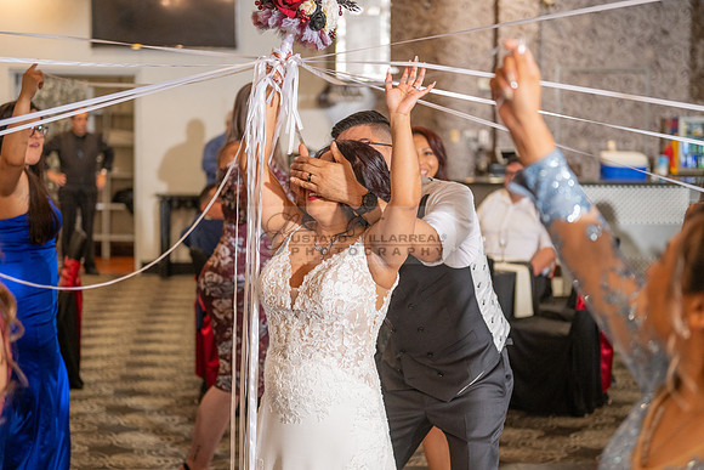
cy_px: 235
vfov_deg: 19.5
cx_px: 352
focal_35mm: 70
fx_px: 1369
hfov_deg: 28.8
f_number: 2.8
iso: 800
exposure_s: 1/125
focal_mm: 70
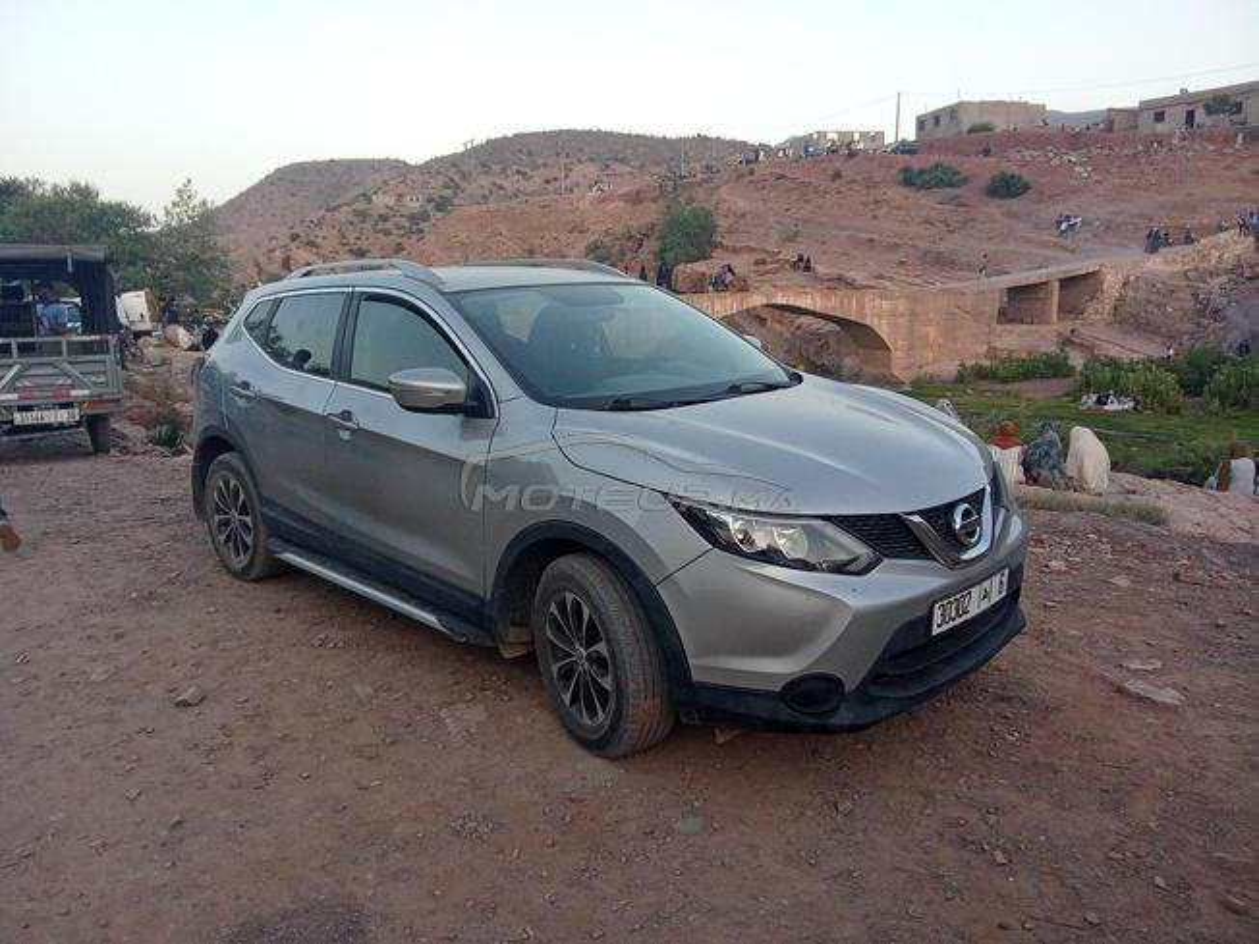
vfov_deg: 49.7
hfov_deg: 63.4
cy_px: 472
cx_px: 630
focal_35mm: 28
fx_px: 1018
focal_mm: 2.78
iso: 109
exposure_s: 1/50
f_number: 2
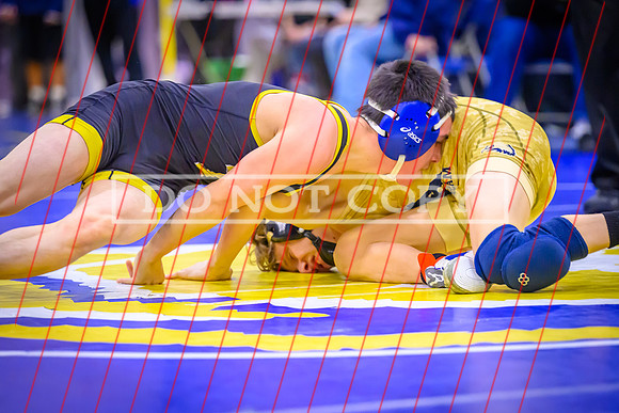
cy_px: 206
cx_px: 304
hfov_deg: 10.9
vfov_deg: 7.3
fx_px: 3239
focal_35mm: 188
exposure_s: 1/640
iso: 6400
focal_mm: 140
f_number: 2.8
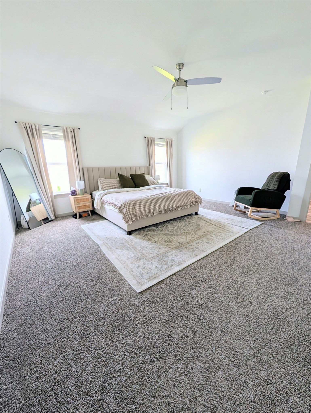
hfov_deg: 94.7
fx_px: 143
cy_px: 206
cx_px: 156
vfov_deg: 110.4
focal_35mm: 12
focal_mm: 2.02
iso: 58
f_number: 1.7
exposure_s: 1/80.3
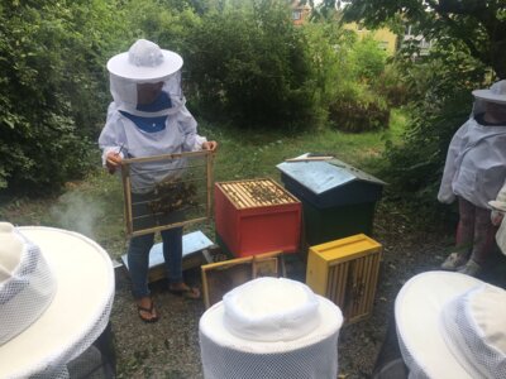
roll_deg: -2.2
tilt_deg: -18.0
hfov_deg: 61.7
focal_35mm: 29
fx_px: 424
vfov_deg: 48.2
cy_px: 190
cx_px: 253
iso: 25
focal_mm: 4.15
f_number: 2.2
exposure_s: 1/635
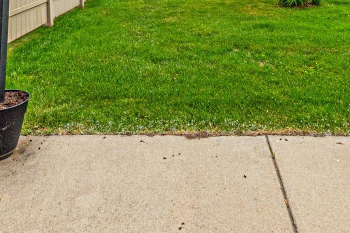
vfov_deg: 30.6
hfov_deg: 51.4
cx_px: 215
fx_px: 360
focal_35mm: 37
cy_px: -44
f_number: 20
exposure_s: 1/100
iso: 320
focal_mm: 10
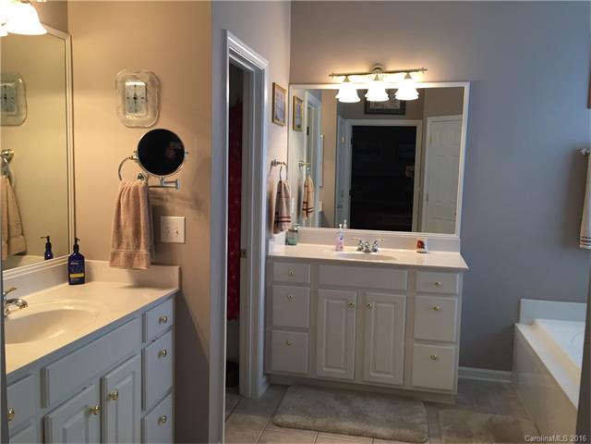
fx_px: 495
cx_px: 296
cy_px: 222
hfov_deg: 61.7
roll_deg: -2.1
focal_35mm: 29
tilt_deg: -6.0
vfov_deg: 48.2
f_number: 2.2
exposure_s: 1/30
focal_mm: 4.15
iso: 64
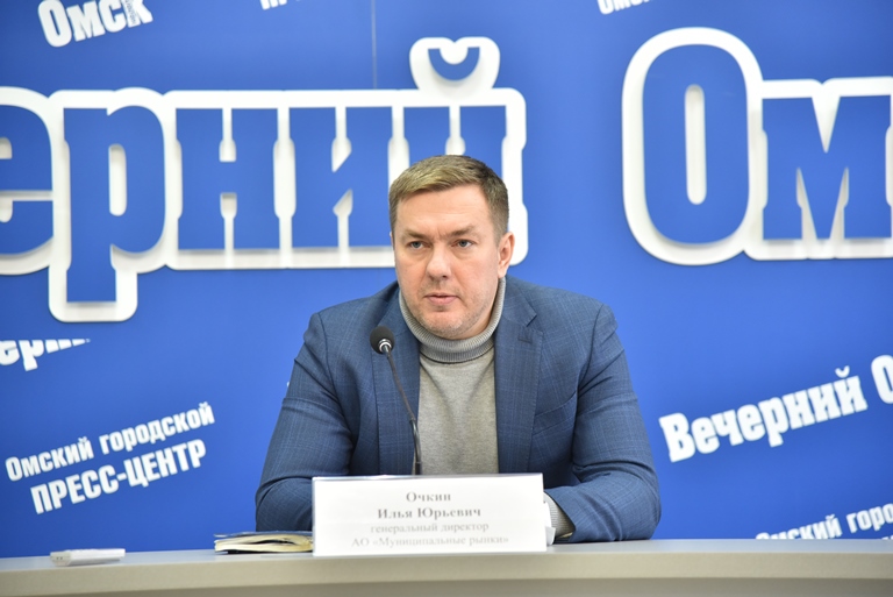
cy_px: 298
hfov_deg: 17.1
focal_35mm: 120
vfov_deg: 11.4
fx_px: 2978
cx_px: 446
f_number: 4
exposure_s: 1/160
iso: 1400
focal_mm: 120
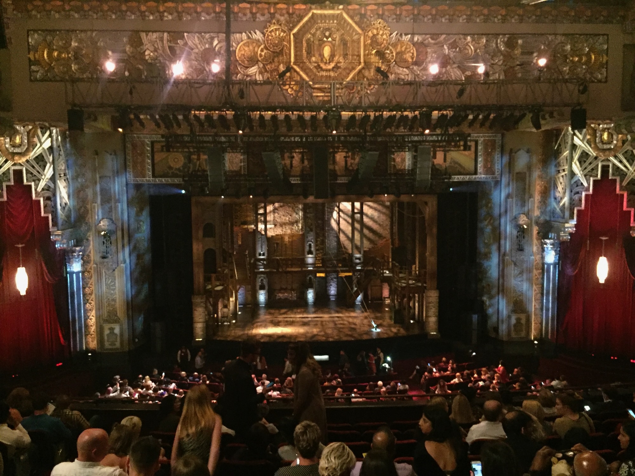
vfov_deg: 48.2
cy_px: 238
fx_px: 532
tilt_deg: -6.0
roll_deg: -0.4
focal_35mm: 29
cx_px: 318
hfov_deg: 61.7
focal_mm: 4.15
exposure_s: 1/15
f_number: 2.2
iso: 1000
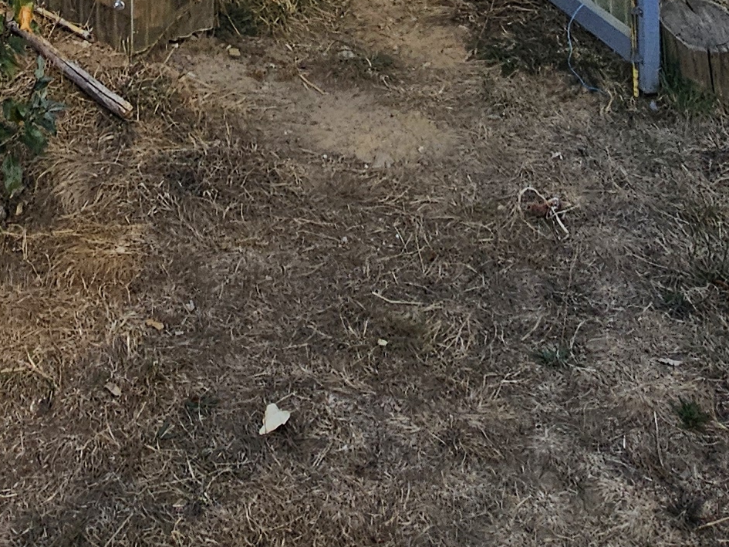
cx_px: 186
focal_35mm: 55
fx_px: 1158
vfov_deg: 19.0
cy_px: -483
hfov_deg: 34.2
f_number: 2.2
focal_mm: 2.2
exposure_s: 1/1677
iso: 50
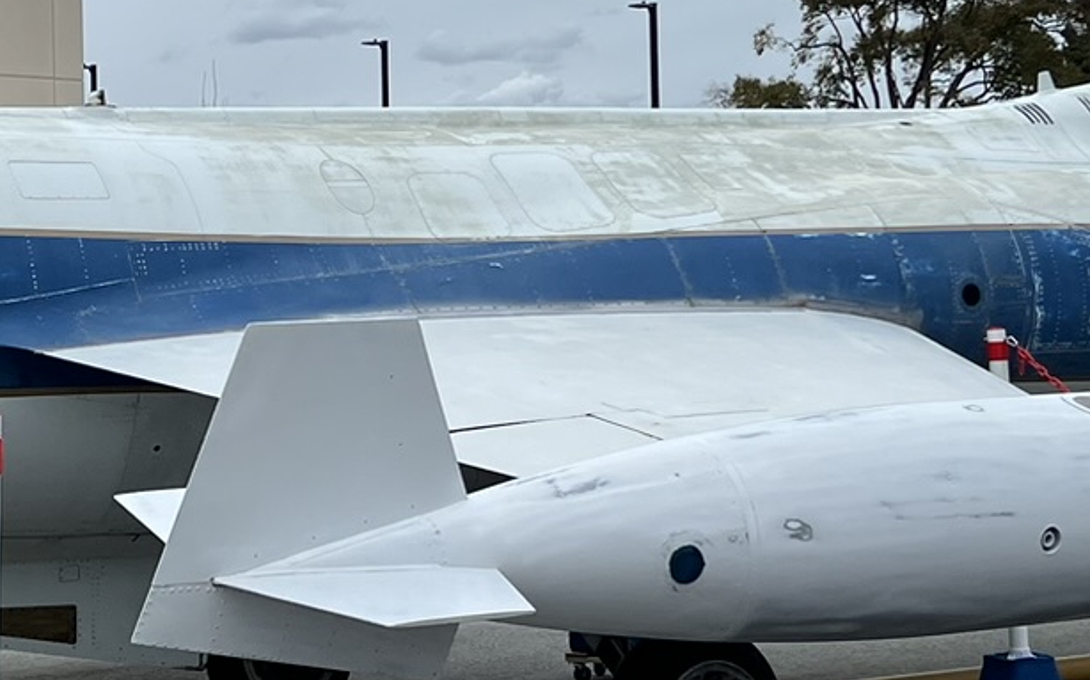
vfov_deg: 14.2
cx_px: 337
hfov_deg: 22.4
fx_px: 2731
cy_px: 202
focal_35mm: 92
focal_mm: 5.7
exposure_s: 1/3704
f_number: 1.5
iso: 50
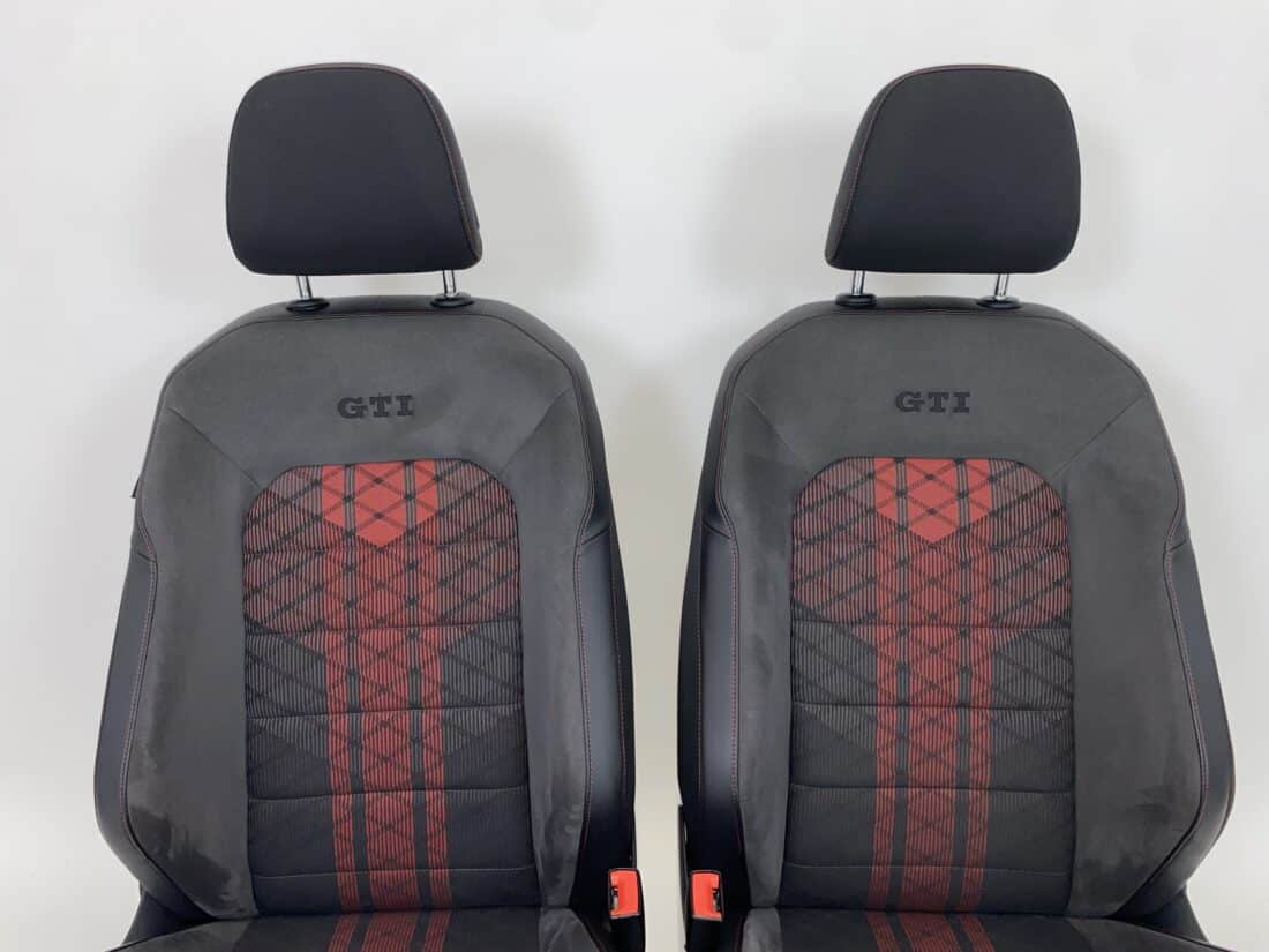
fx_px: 953
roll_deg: +0.6
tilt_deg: -10.2
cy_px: 476
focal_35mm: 26
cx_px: 634
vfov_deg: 53.1
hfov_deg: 67.3
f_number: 1.8
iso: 32
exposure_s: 1/47
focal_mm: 4.25
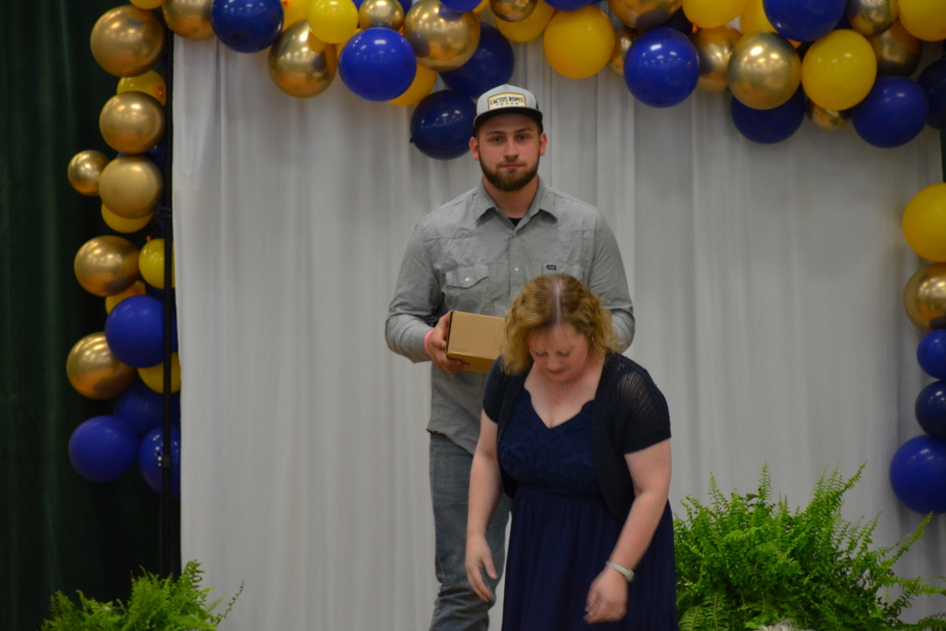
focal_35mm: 212
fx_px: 5571
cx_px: 470
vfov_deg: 6.5
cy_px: 315
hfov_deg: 9.7
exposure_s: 1/60
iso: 1600
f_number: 5.6
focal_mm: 140
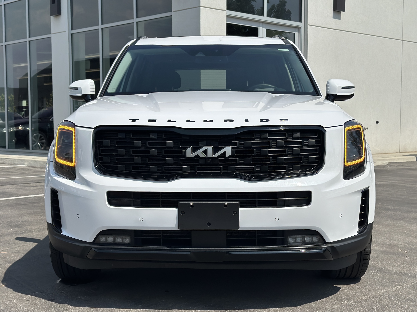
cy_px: 156
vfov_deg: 30.3
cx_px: 208
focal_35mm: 48
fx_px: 578
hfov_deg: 39.7
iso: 100
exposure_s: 1/12048
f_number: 1.78
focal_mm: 6.86
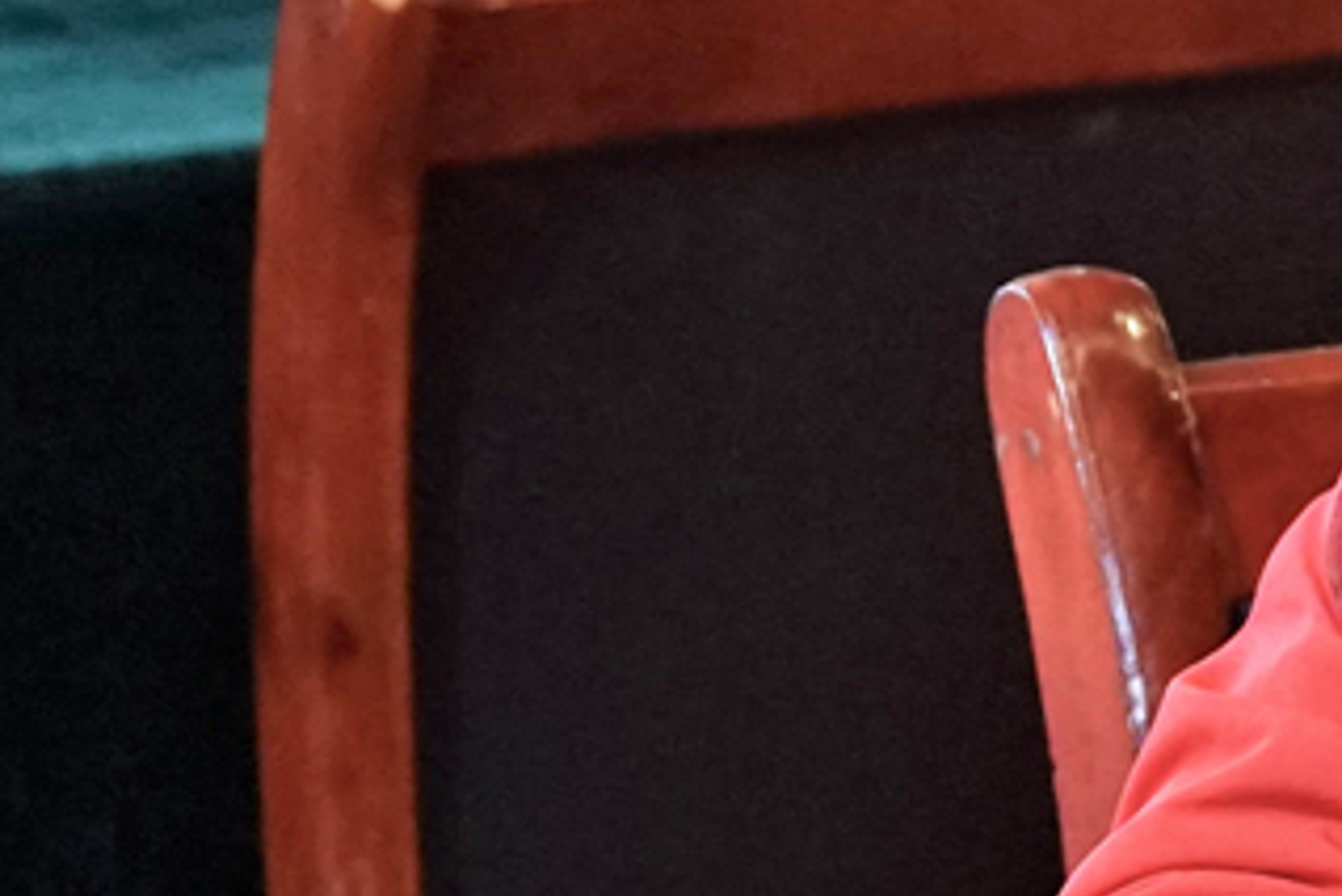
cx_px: 2478
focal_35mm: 248
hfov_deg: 8.0
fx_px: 9249
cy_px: 172
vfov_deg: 5.5
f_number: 4
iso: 2500
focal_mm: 44
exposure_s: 1/80
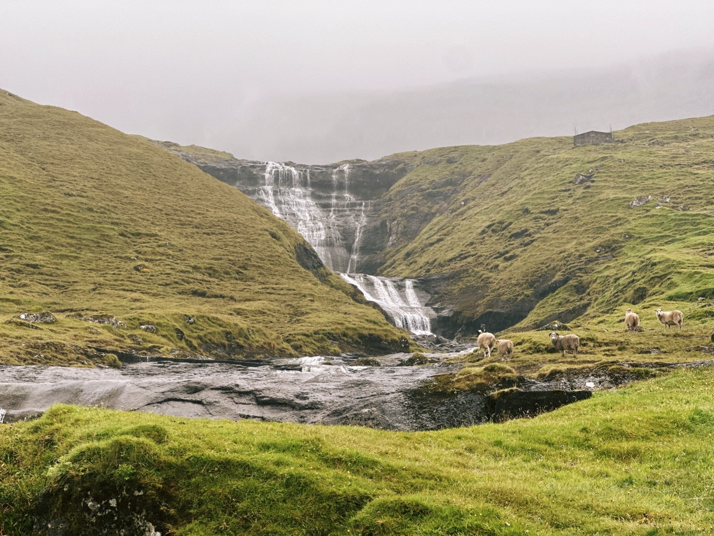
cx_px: 357
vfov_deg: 19.1
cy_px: 268
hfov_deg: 25.3
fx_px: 1588
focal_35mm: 77
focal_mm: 9
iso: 32
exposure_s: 1/121
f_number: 2.8
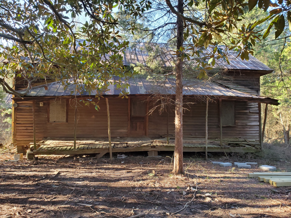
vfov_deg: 53.1
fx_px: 219
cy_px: 109
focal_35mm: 26
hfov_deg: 67.3
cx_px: 146
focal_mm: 4.3
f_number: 2.4
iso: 200
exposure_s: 1/110
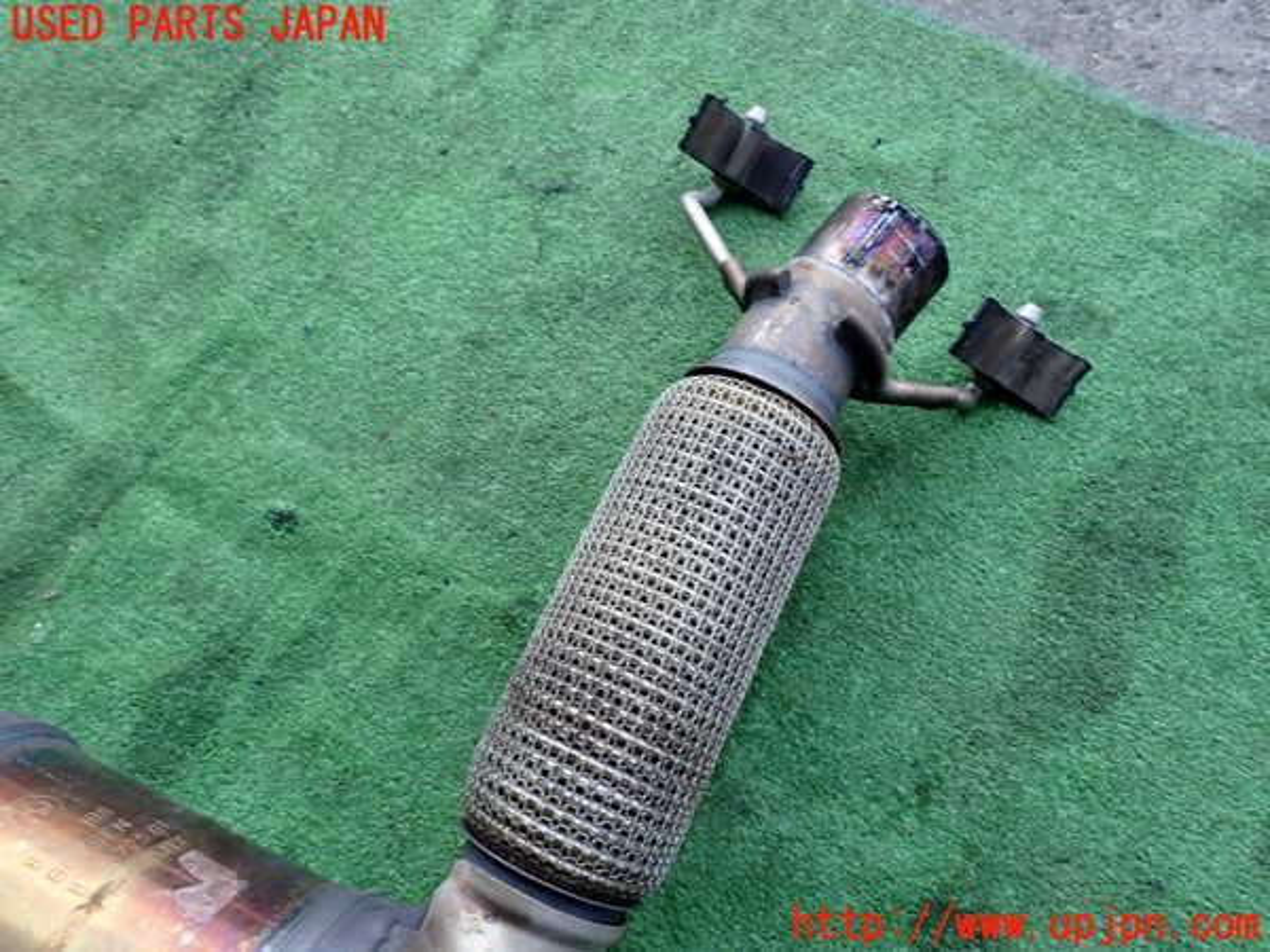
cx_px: 635
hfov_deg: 69.4
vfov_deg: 54.9
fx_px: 917
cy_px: 476
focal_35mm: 25
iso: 100
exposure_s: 1/160
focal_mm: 4.5
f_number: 2.8
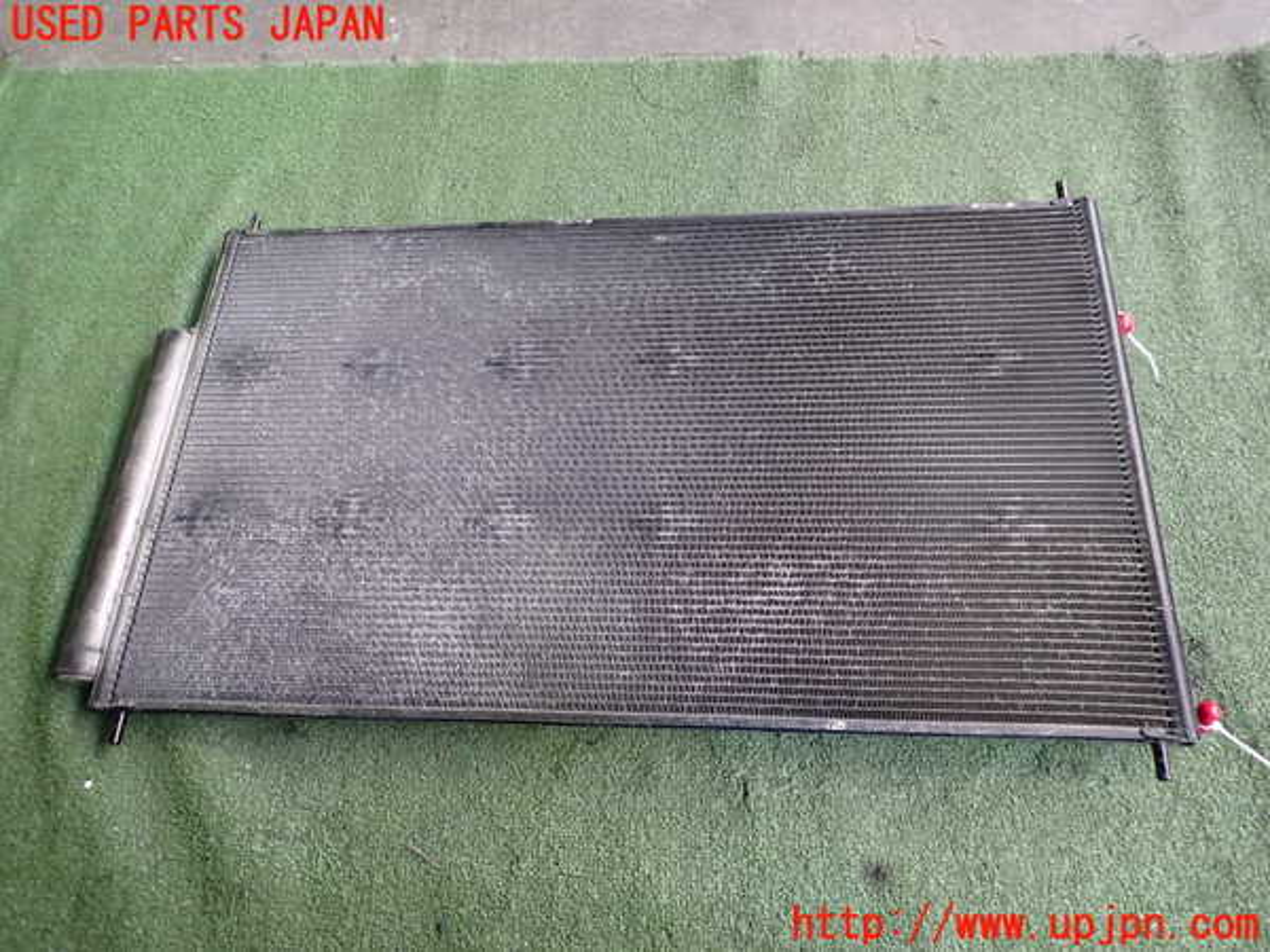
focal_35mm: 25
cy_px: 476
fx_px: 917
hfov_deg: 69.4
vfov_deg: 54.9
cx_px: 635
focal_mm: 4.5
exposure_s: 1/40
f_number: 2
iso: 200
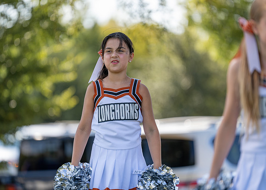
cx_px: 133
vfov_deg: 6.8
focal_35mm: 212
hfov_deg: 9.5
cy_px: 95
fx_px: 1603
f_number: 2.8
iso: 160
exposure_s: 1/1000
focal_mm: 200
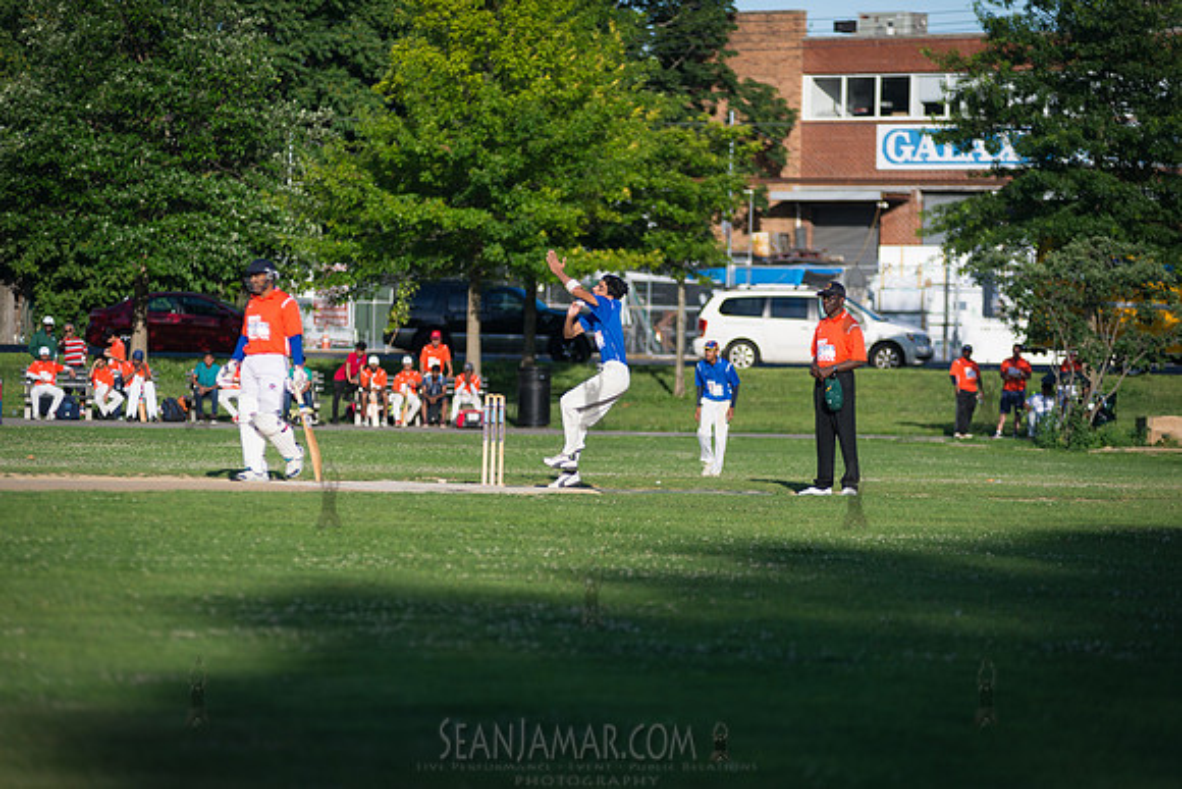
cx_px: 591
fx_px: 5583
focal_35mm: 170
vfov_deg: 8.1
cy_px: 394
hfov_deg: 12.1
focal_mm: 170
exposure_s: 1/3200
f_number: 2.8
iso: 200
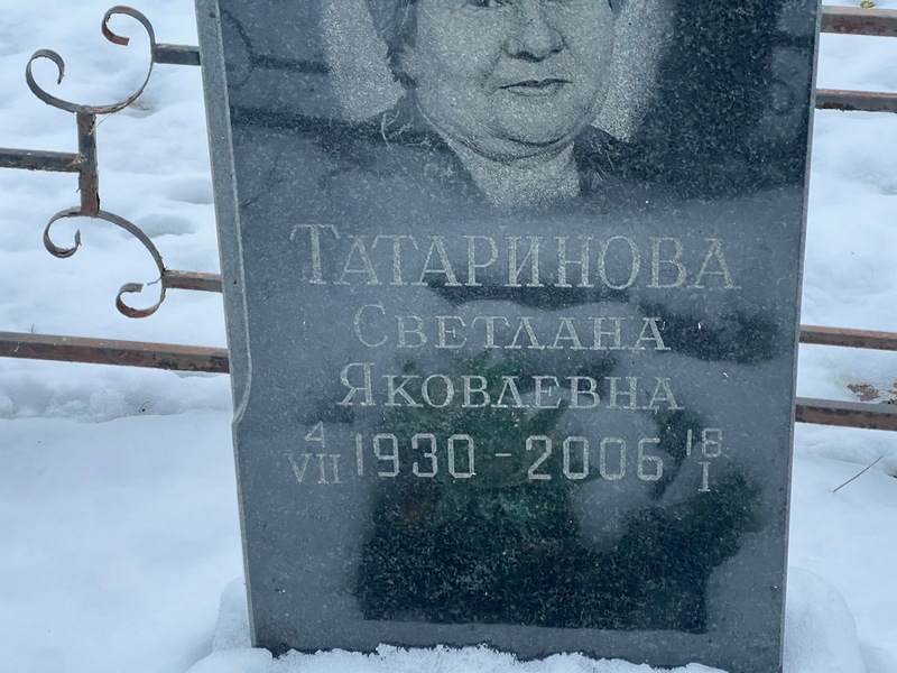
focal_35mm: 77
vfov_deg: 19.1
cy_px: 336
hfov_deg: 25.3
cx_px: 448
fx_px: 1995
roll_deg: -0.1
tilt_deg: -26.7
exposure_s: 1/60
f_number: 2.8
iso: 250
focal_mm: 9
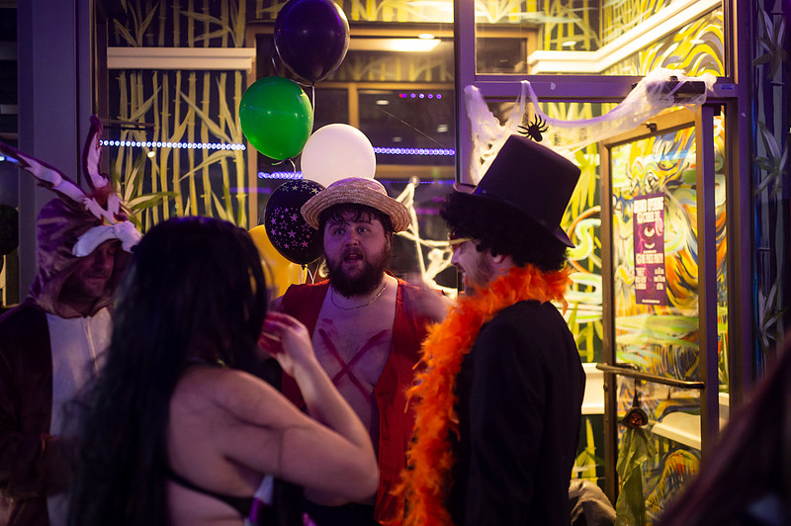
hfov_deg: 39.6
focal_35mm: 50
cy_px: 263
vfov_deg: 26.9
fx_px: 1098
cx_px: 396
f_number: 2.8
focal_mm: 50
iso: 3200
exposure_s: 1/60
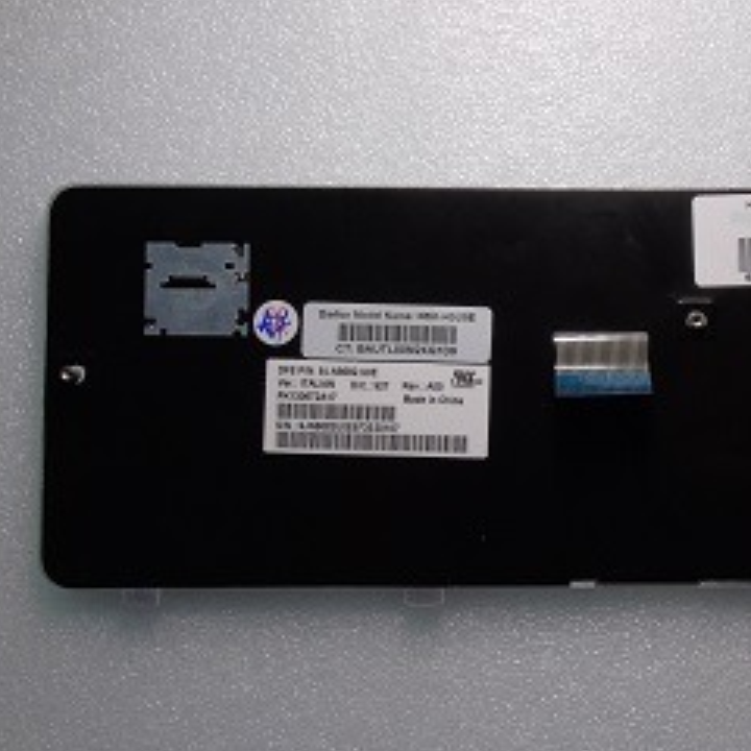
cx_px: 616
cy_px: 335
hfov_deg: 32.9
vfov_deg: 34.0
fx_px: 1227
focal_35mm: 50
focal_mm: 6.1
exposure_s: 1/15
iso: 100
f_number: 6.3
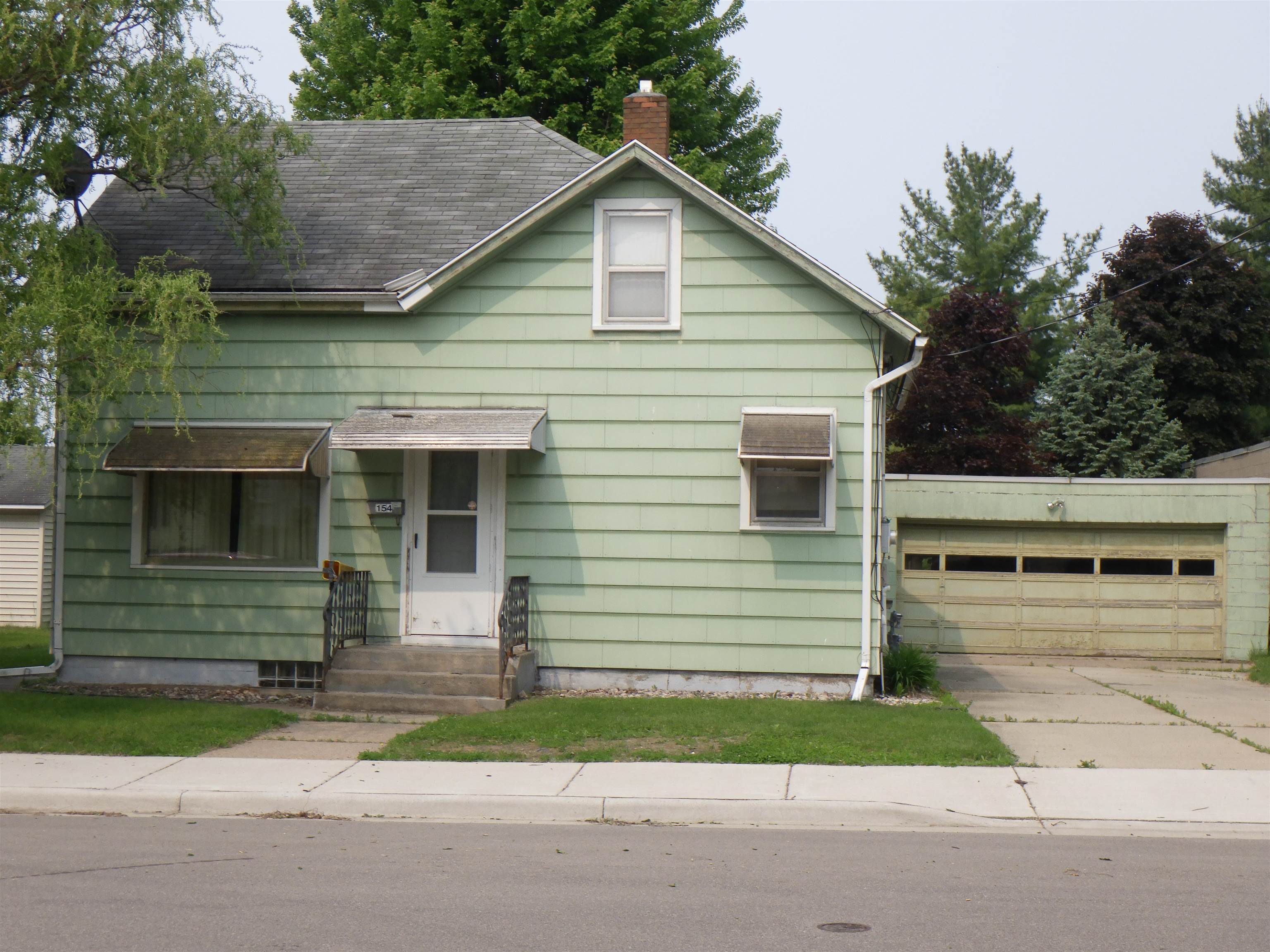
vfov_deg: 28.6
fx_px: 1871
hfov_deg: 37.5
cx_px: 635
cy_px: 476
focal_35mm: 51
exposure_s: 1/500
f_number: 5.3
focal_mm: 9.1
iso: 125
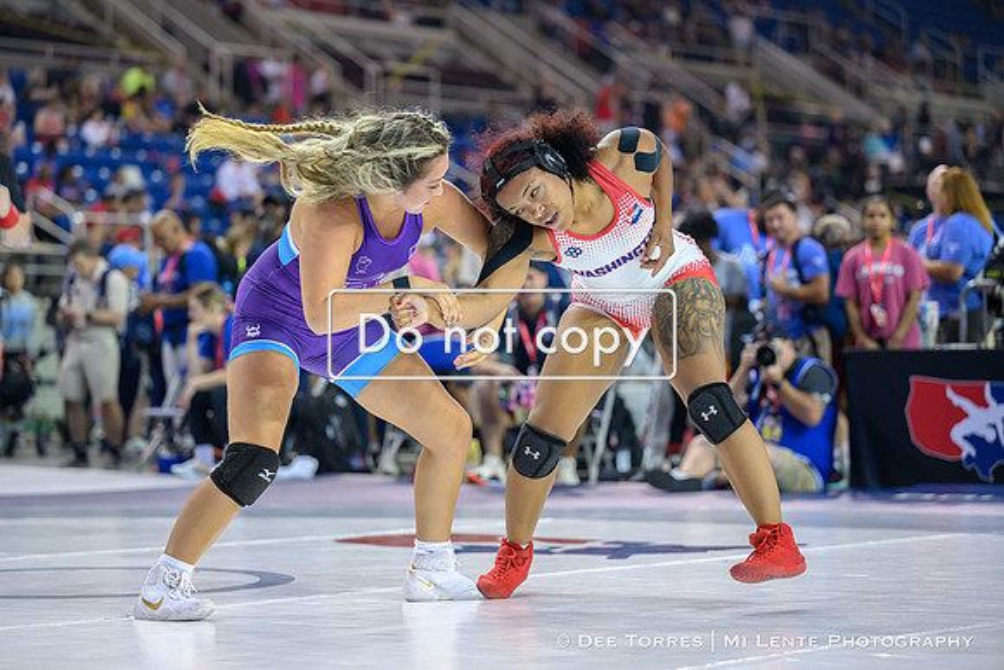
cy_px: 335
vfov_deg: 13.4
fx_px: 2845
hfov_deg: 20.0
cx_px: 502
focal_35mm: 102
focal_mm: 102
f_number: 2.8
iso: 2200
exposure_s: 1/800
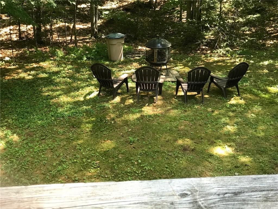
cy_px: 104
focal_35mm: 57
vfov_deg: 25.7
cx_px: 139
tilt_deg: -23.0
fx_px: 458
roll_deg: +0.0
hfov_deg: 33.8
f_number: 2.8
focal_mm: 6.6
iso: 64
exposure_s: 1/60
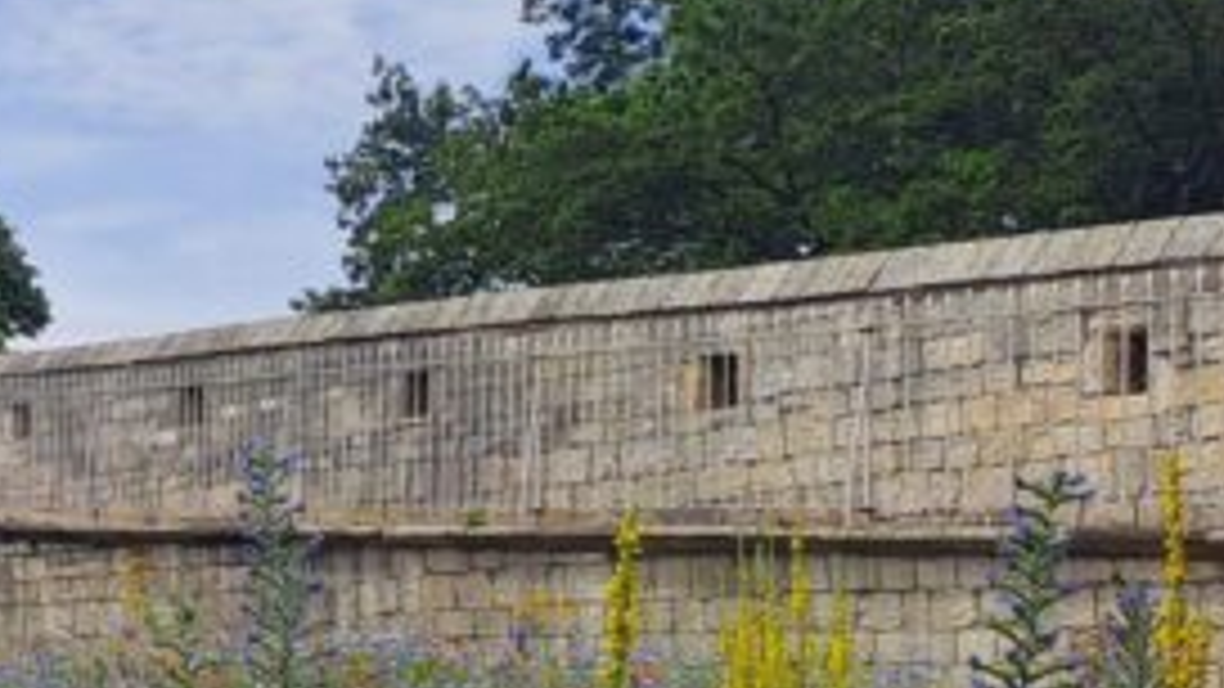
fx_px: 2532
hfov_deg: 23.0
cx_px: -513
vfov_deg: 15.2
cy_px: 672
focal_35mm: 78
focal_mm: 4.65
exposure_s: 1/2132
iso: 32
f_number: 1.8
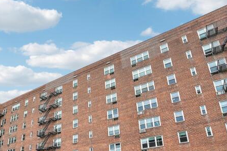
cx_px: 69
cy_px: 111
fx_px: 164
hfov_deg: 66.7
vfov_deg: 47.9
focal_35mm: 26
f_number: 8
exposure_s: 1/250
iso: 125
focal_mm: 16
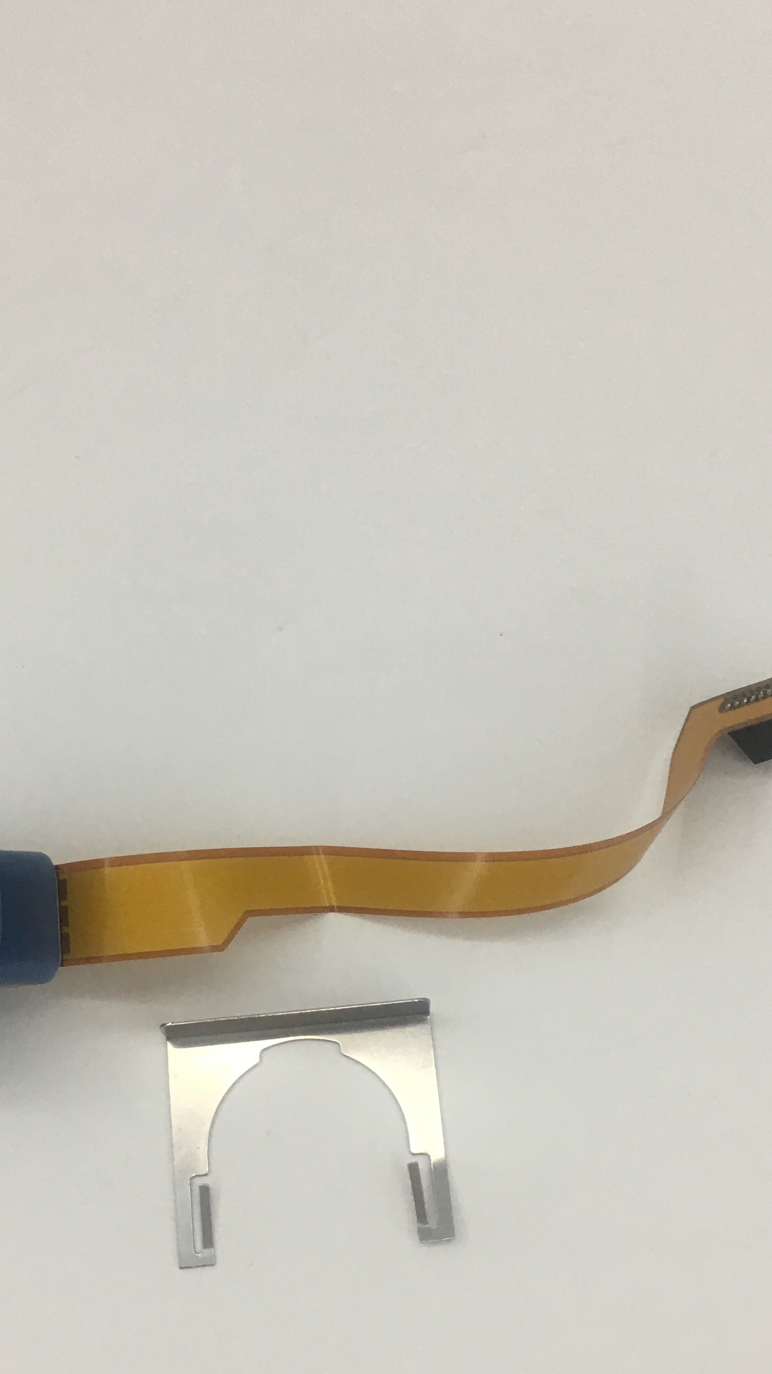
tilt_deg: -74.4
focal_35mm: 43
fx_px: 1565
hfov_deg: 27.7
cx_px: 363
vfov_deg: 46.8
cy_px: 892
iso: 32
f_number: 2.2
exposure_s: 1/33
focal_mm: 4.15
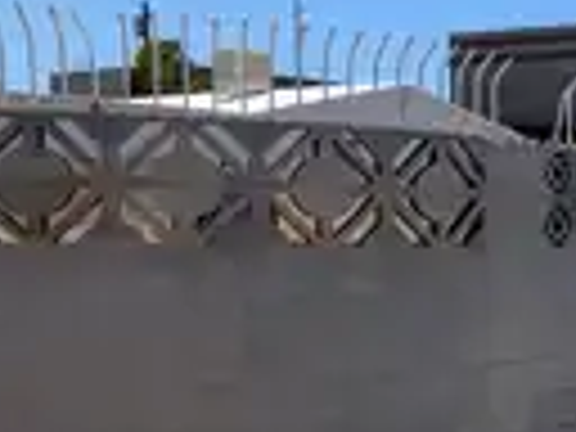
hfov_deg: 21.7
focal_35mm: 75
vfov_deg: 19.4
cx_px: 864
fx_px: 1248
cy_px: 364
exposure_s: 1/1692
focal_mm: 4.53
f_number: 1.7
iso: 28
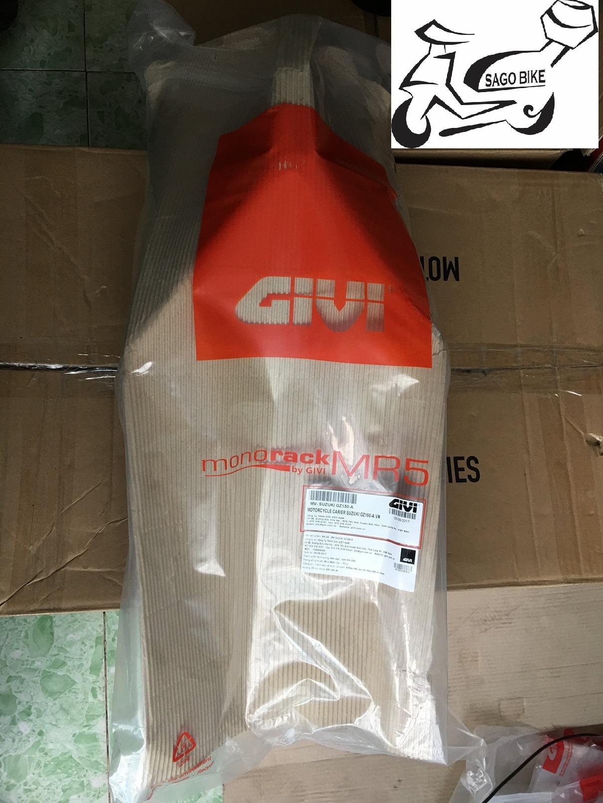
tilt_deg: -75.1
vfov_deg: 61.7
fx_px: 673
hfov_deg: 48.2
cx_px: 302
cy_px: 402
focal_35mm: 29
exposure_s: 1/17
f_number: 2.2
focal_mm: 4.15
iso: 40
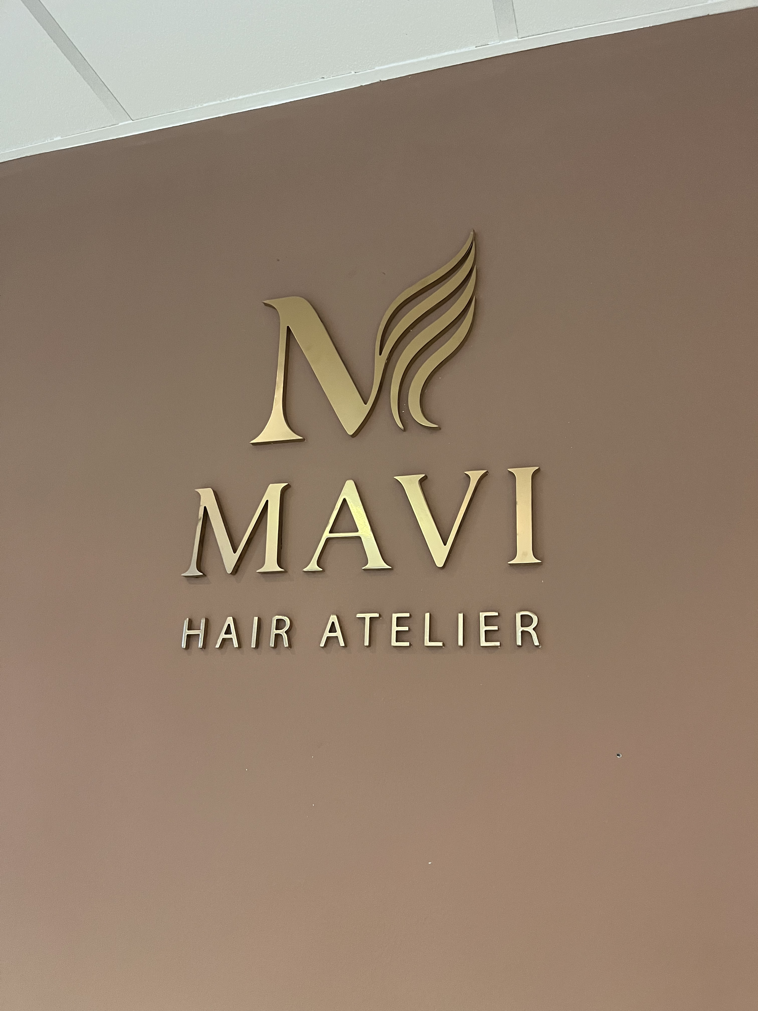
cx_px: 379
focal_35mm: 26
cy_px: 506
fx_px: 759
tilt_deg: +16.3
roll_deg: -2.3
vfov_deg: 67.3
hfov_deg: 53.1
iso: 500
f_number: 1.6
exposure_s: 1/50
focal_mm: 5.1
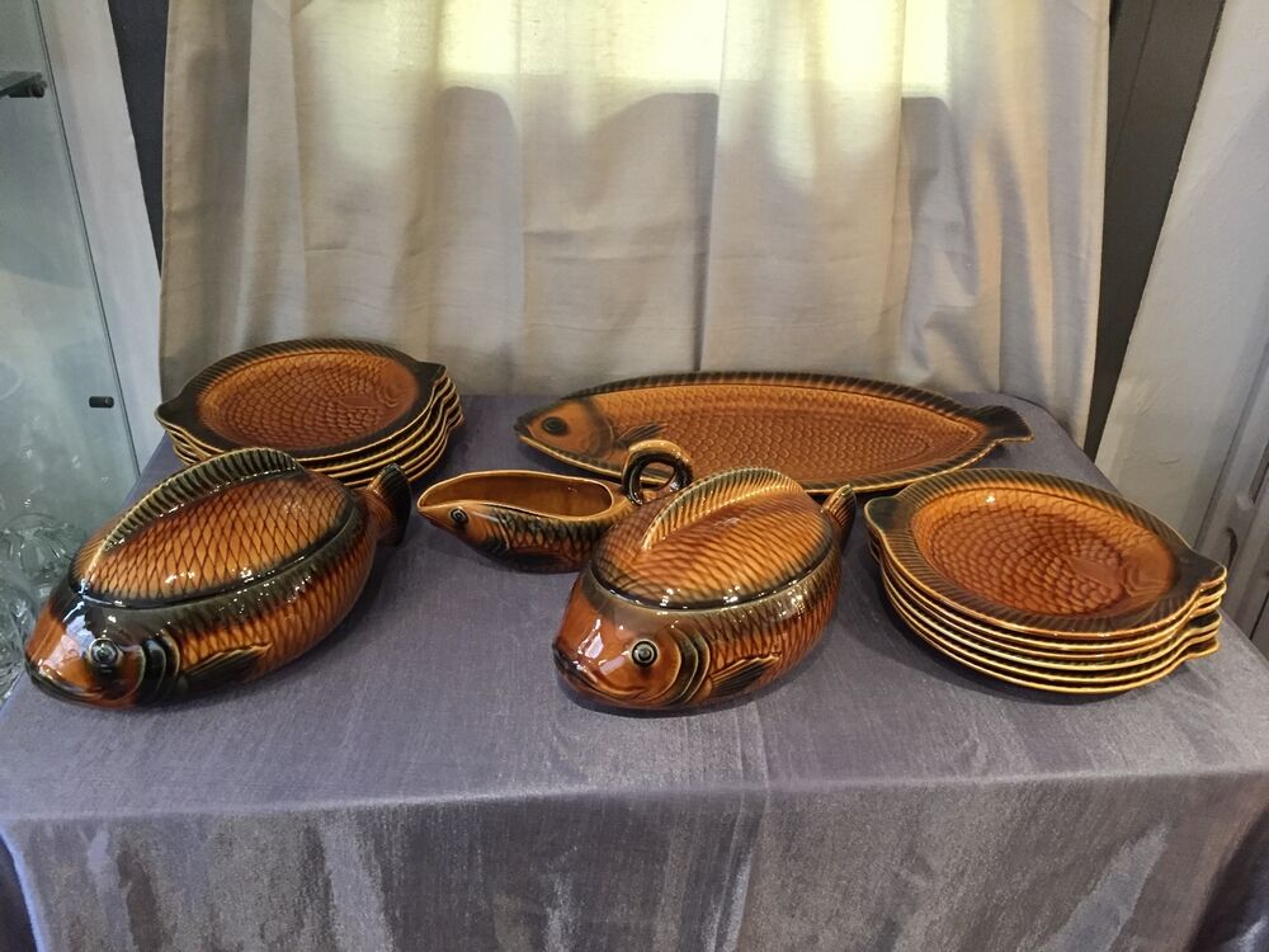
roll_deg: -0.9
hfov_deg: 61.7
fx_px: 1063
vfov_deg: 48.2
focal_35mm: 29
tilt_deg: -29.2
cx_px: 634
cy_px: 476
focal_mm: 4.15
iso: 320
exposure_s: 1/17
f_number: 2.2
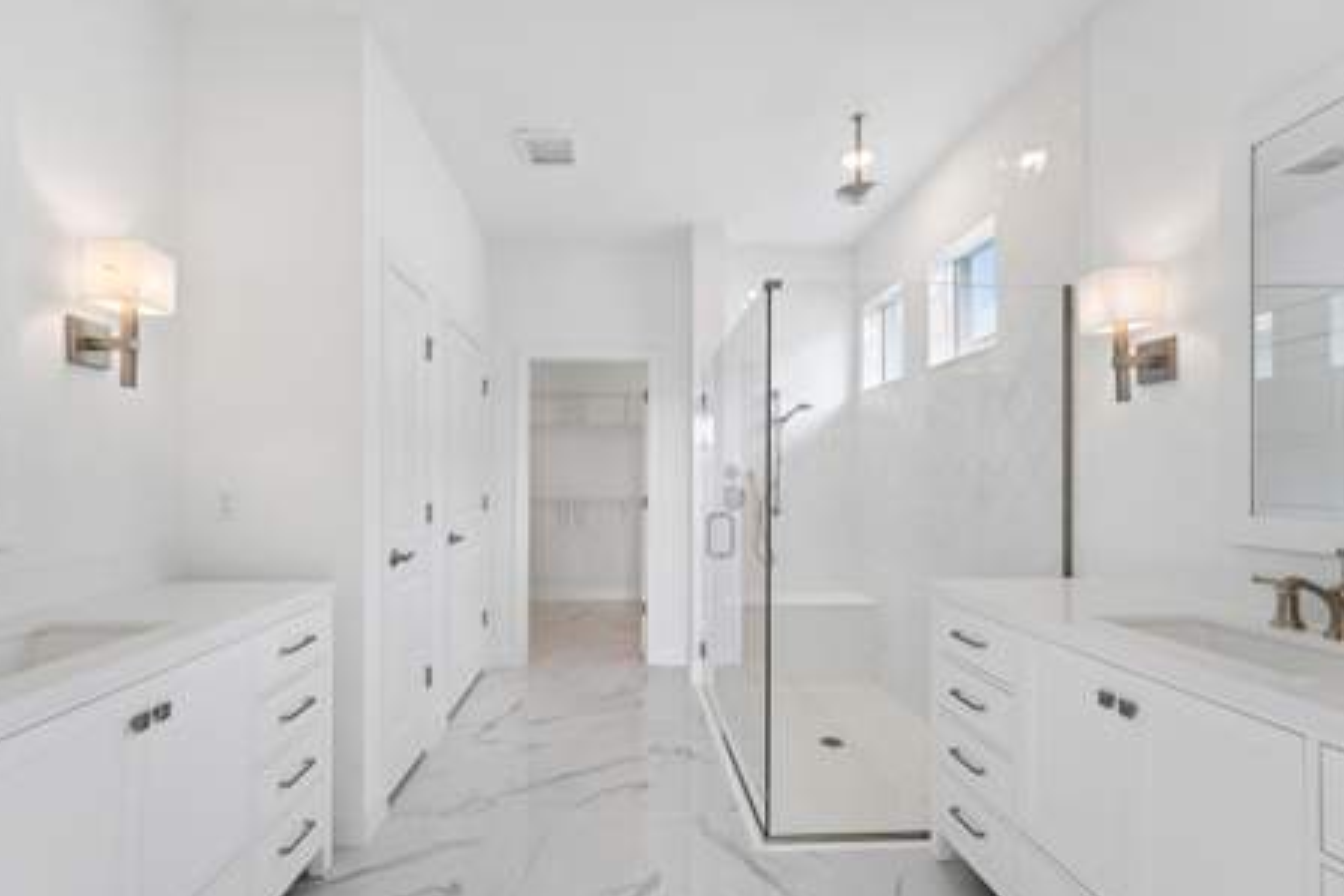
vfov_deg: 74.6
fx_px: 588
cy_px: 476
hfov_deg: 97.6
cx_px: 648
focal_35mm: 16
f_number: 8
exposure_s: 1/25
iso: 100
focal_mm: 14.7
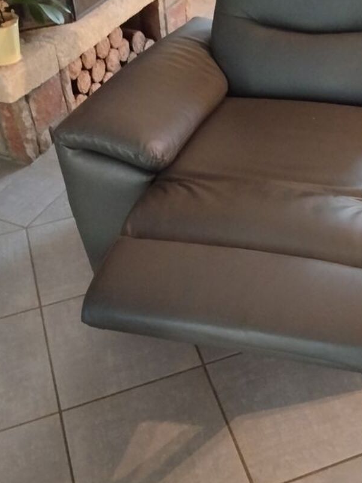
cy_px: 225
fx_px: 669
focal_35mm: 48
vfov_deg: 39.6
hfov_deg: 30.1
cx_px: 239
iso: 800
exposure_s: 1/16.7
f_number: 1.8
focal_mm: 3.96
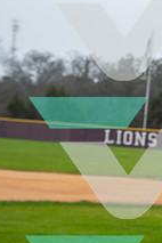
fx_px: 1046
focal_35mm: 155
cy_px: 158
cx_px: 319
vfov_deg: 13.2
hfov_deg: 8.4
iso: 100
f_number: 6.3
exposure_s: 1/125
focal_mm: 57
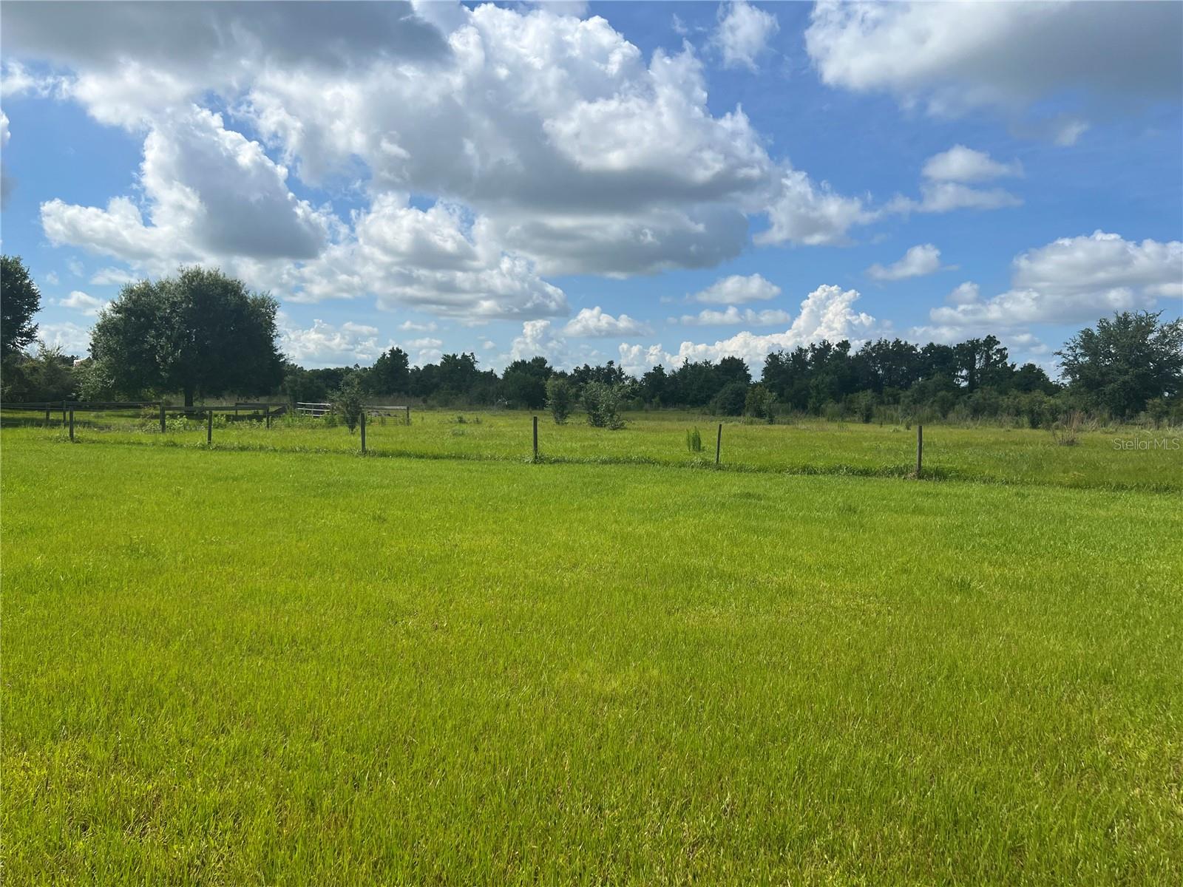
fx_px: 889
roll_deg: -1.2
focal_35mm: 26
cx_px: 592
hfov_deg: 67.3
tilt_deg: -4.4
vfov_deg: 53.1
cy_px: 444
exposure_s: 1/6993
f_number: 1.5
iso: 50
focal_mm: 5.7
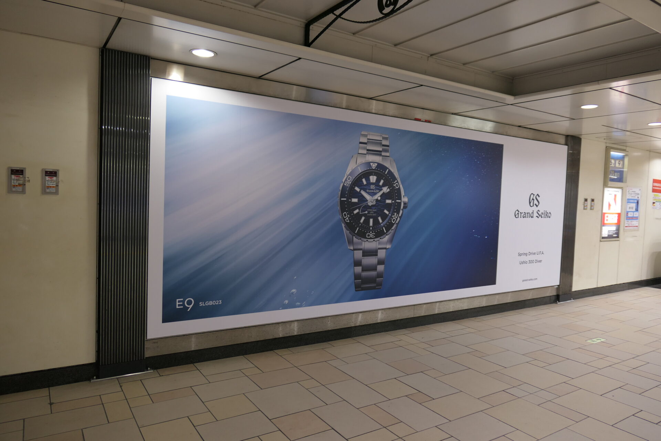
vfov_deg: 53.1
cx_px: 330
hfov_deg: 73.7
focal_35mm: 24
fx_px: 441
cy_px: 220
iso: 125
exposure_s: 1/100
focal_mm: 8.8
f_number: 1.4
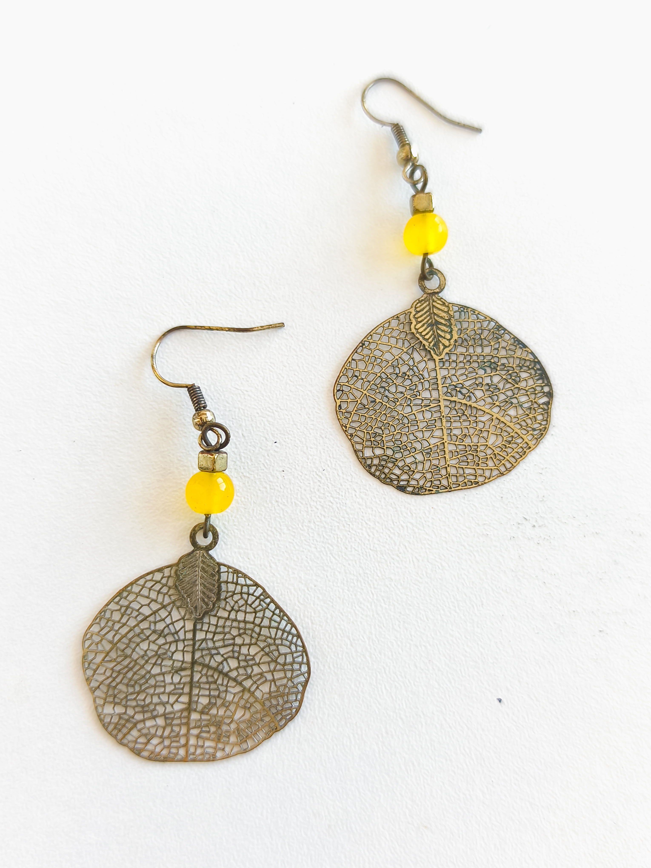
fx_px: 802
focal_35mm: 32
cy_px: 434
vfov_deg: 56.8
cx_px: 326
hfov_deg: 44.2
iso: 50
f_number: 1.65
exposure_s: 1/10
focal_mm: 6.14
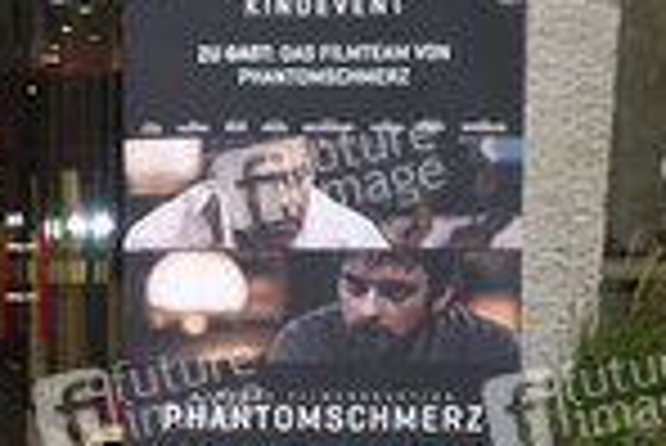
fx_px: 1796
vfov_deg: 13.8
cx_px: -243
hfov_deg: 19.1
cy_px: 514
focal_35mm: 97
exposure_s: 1/200
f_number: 5
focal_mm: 32
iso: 250
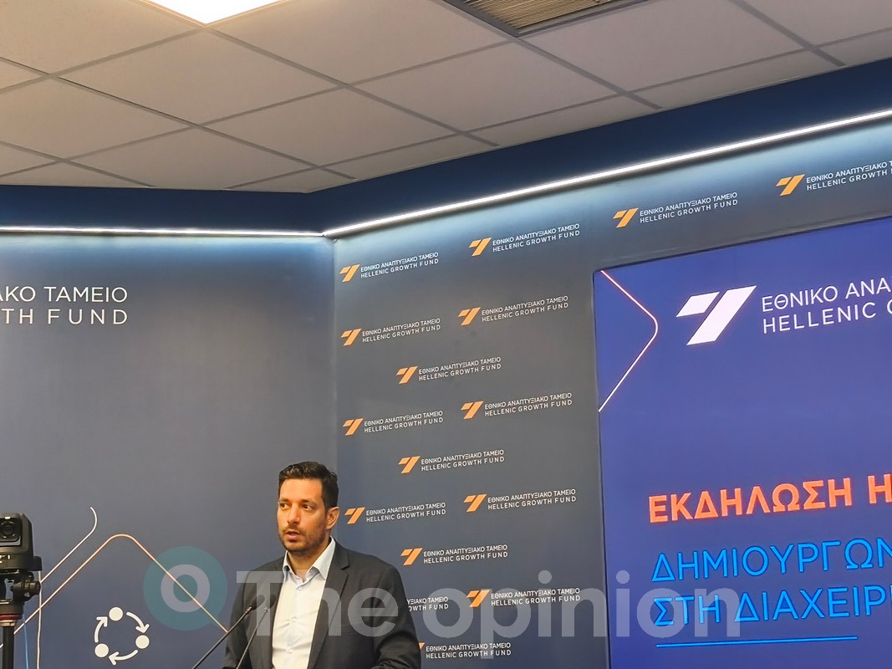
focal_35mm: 67
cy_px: 334
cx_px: 446
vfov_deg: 21.9
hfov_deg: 29.0
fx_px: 1726
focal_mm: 6.18
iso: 250
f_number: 1.65
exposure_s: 1/100
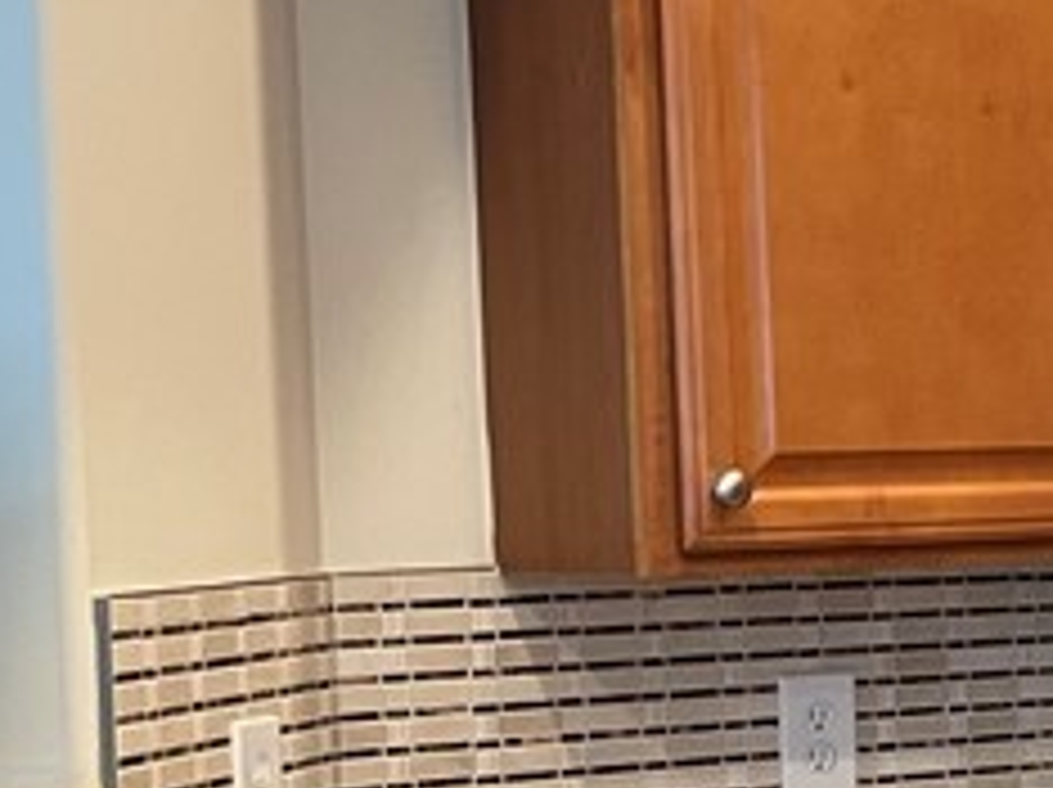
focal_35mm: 114
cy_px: 734
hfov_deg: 15.4
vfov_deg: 12.8
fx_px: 3464
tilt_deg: -2.9
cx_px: 1746
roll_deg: +1.2
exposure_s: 1/60
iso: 160
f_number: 1.6
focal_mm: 4.2
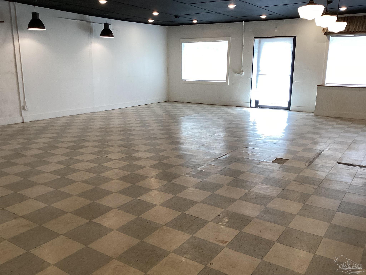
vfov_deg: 45.4
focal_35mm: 31
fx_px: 328
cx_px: 183
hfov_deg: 58.4
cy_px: 138
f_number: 2.4
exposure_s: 1/120
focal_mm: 3.3
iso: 100
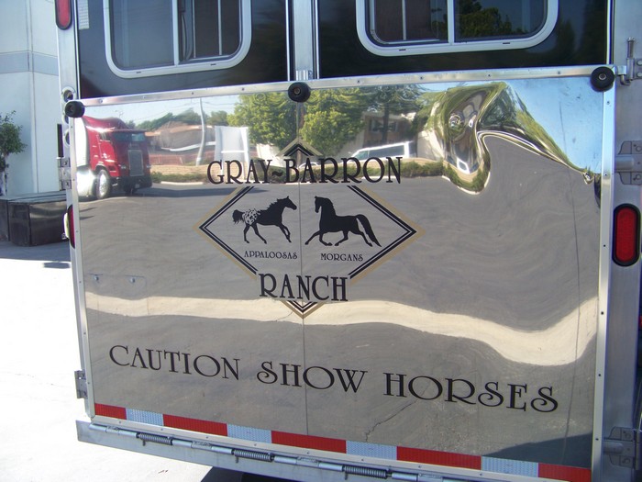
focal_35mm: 36
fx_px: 668
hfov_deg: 51.4
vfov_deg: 39.7
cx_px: 321
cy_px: 241
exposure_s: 1/320
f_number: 2.8
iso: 72
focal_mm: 5.85
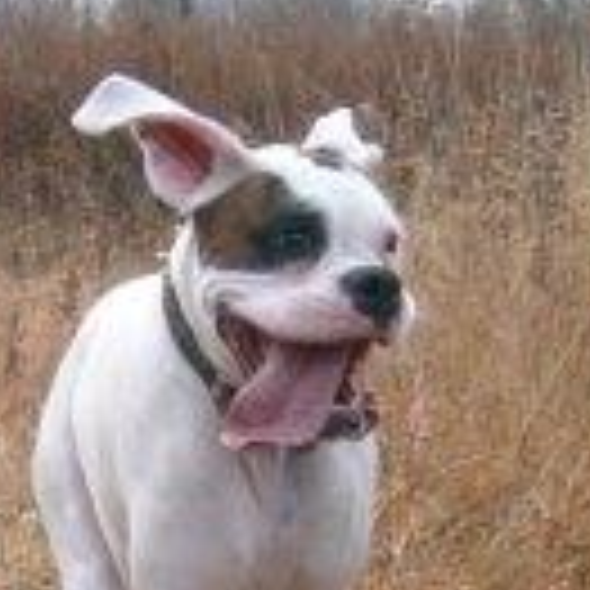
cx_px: 81
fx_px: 2044
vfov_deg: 16.3
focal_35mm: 106
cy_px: 486
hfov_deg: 16.3
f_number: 2.8
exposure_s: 1/350
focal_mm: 5.8
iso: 80
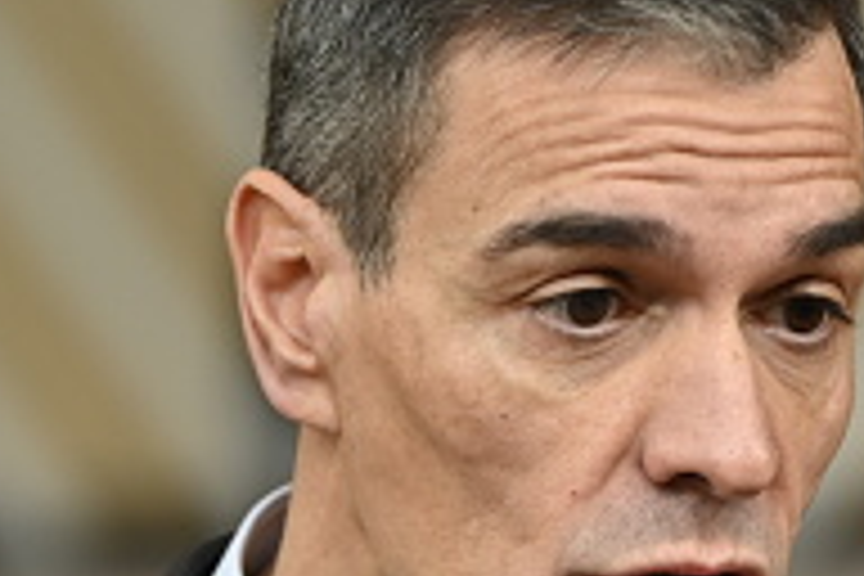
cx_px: 976
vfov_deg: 2.8
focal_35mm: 494
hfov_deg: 4.2
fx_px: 11855
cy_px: 641
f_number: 2.8
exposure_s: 1/200
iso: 720
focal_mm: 160
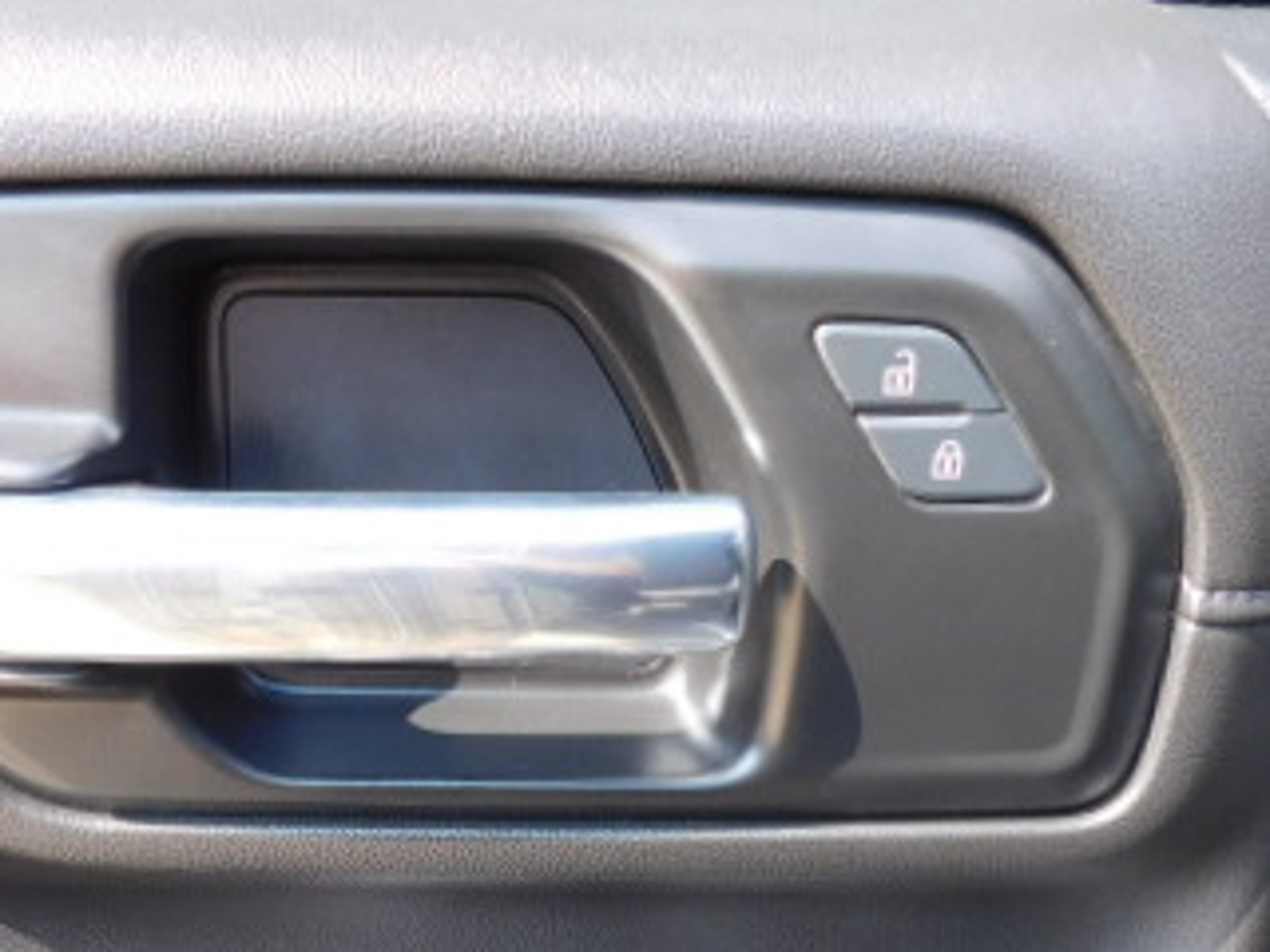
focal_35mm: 46
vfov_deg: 29.7
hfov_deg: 40.8
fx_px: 1688
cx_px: 433
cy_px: 924
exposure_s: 1/125
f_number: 3
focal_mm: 4
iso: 125
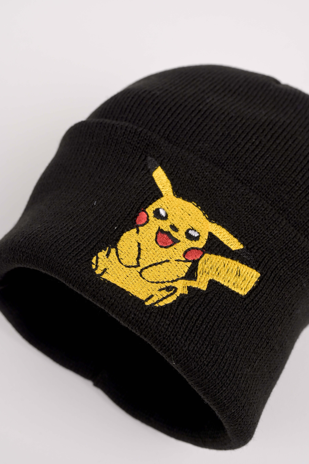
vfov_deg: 39.6
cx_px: 154
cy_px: 232
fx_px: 645
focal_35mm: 50
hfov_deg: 27.0
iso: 320
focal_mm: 50
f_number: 11
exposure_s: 1/100
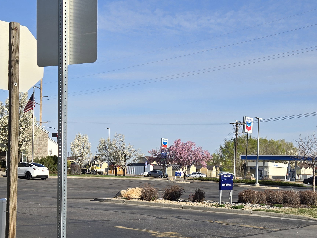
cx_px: 179
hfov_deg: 36.1
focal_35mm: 53
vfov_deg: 26.8
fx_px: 485
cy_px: 200
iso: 25
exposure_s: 1/1628
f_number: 1.8
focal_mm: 5.4
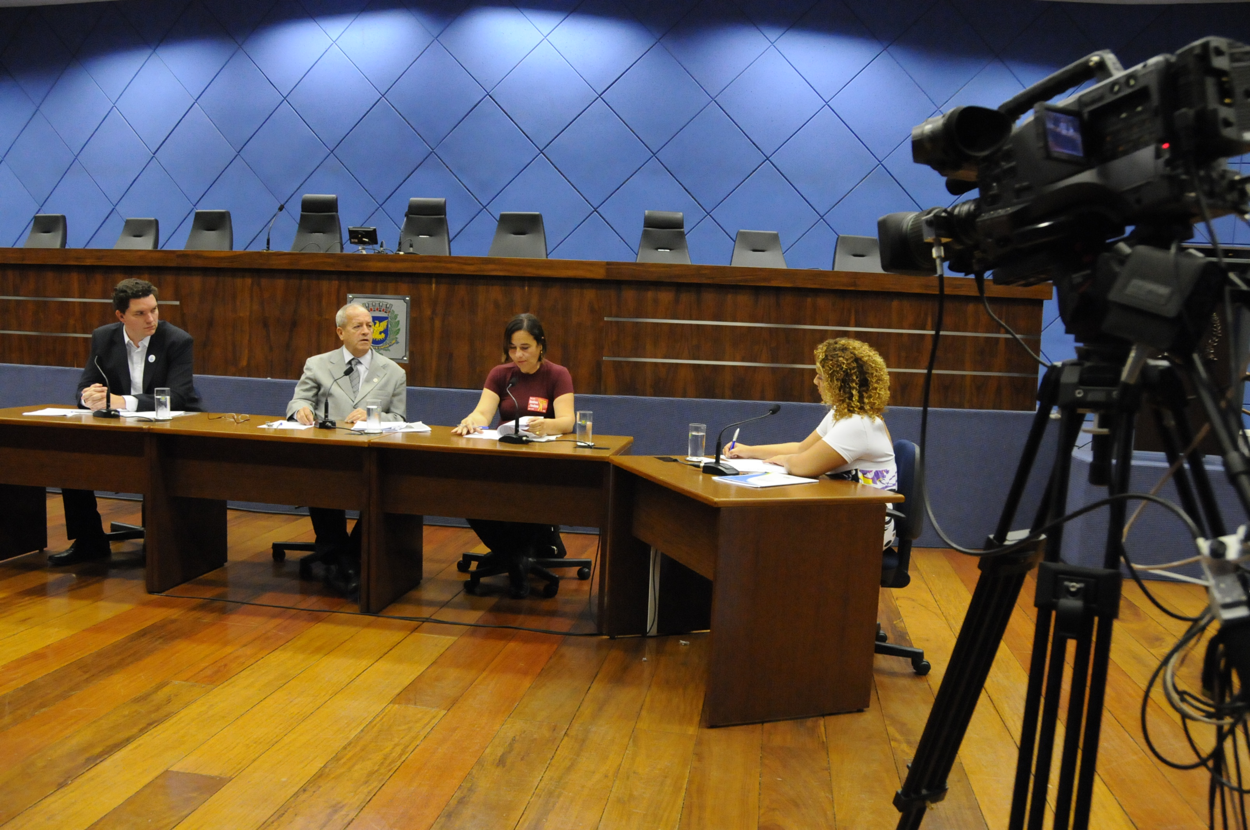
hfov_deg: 62.0
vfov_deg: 43.5
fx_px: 1040
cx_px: 625
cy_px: 415
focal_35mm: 30
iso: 3200
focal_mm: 20
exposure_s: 1/100
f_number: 4.5
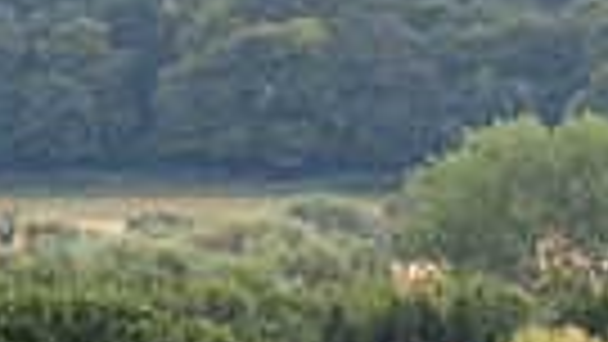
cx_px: 801
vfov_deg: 1.6
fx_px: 12561
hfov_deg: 2.8
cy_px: 478
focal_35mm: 779
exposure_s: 1/1000
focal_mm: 91
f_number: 3.5
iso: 250
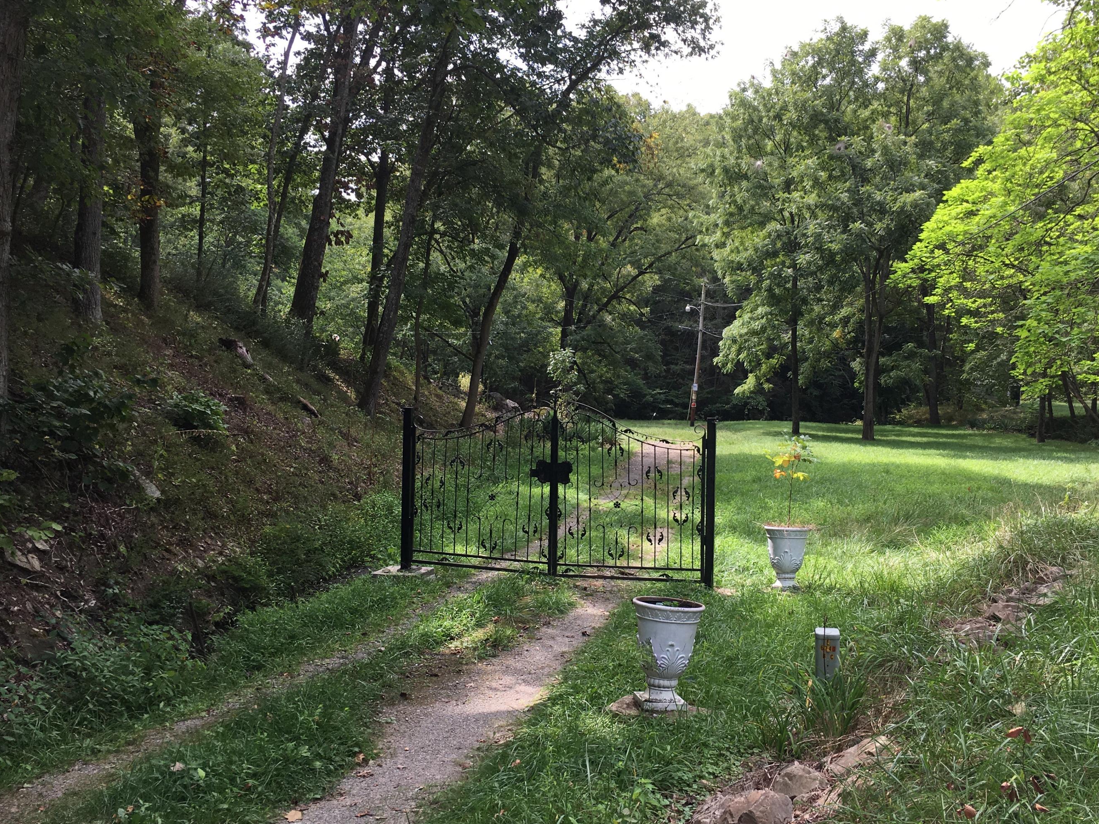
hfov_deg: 55.2
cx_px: 610
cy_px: 428
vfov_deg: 42.9
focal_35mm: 33
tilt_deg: -2.9
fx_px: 1048
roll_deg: -1.3
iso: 25
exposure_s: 1/409
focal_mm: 4.15
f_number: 2.2
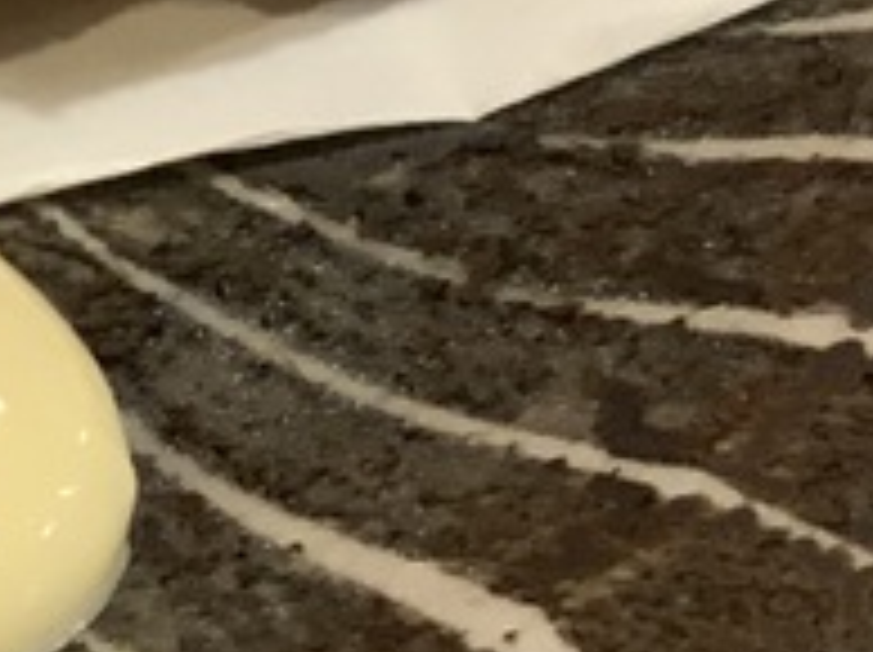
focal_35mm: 187
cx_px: -704
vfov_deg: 7.7
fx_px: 4710
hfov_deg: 10.0
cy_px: -445
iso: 200
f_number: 1.8
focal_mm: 3
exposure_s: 1/40
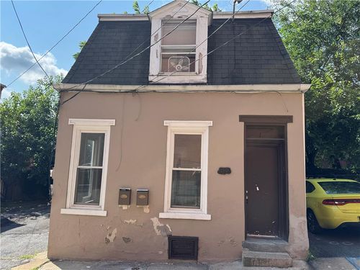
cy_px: 135
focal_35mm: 24
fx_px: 250
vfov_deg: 56.8
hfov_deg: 71.6
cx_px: 180
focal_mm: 6.76
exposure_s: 1/1767
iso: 80
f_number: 1.78
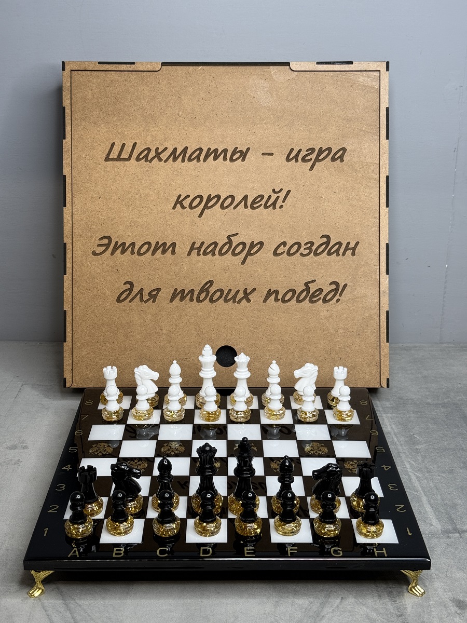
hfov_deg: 30.3
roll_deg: -1.0
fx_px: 863
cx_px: 234
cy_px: 312
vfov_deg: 39.7
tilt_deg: -21.1
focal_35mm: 48
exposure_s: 1/121
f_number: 1.78
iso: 50
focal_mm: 6.76
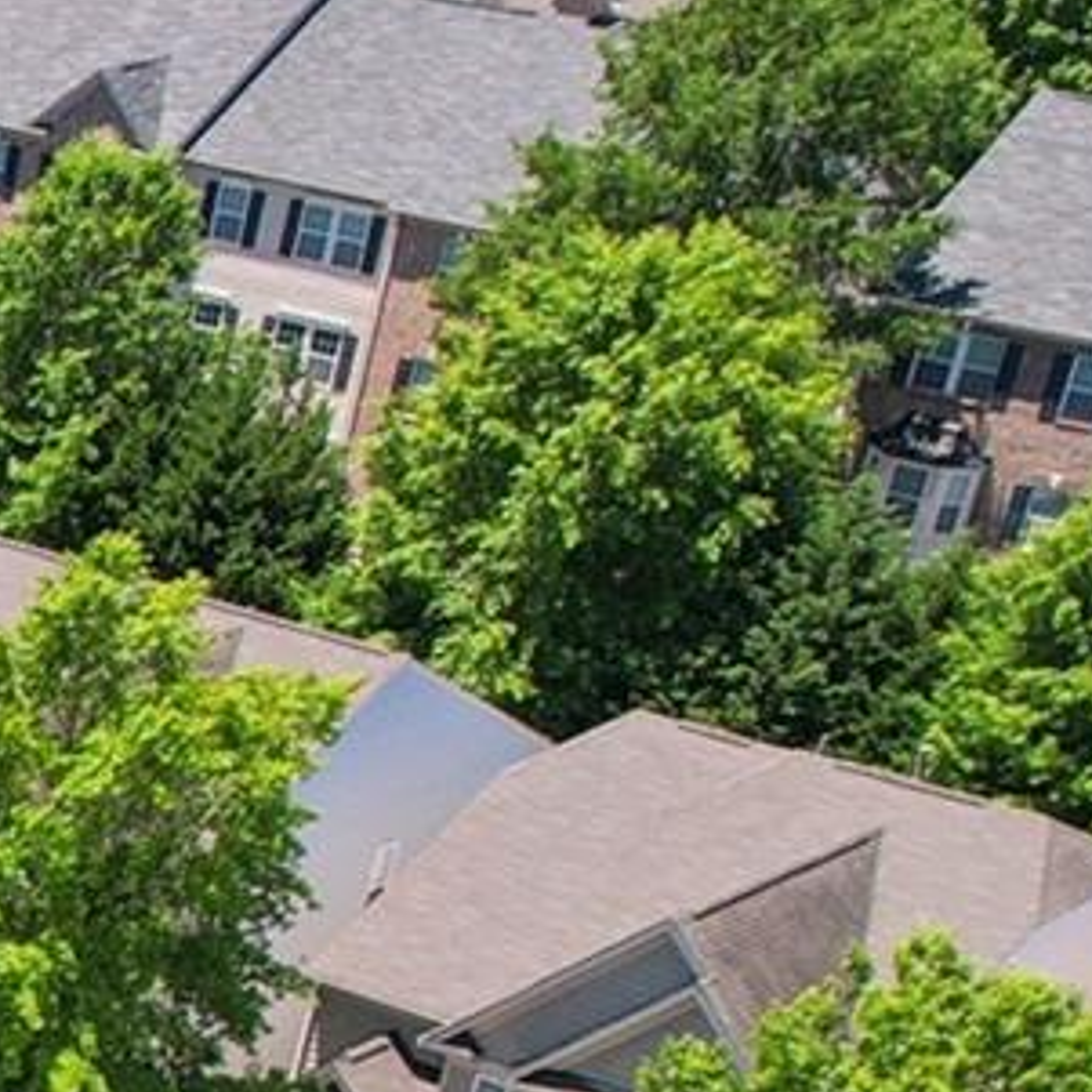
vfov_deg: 13.3
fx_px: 4533
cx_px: -2166
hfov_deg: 10.2
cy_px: 1341
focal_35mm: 127
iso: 100
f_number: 2.8
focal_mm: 8.4
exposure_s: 1/180
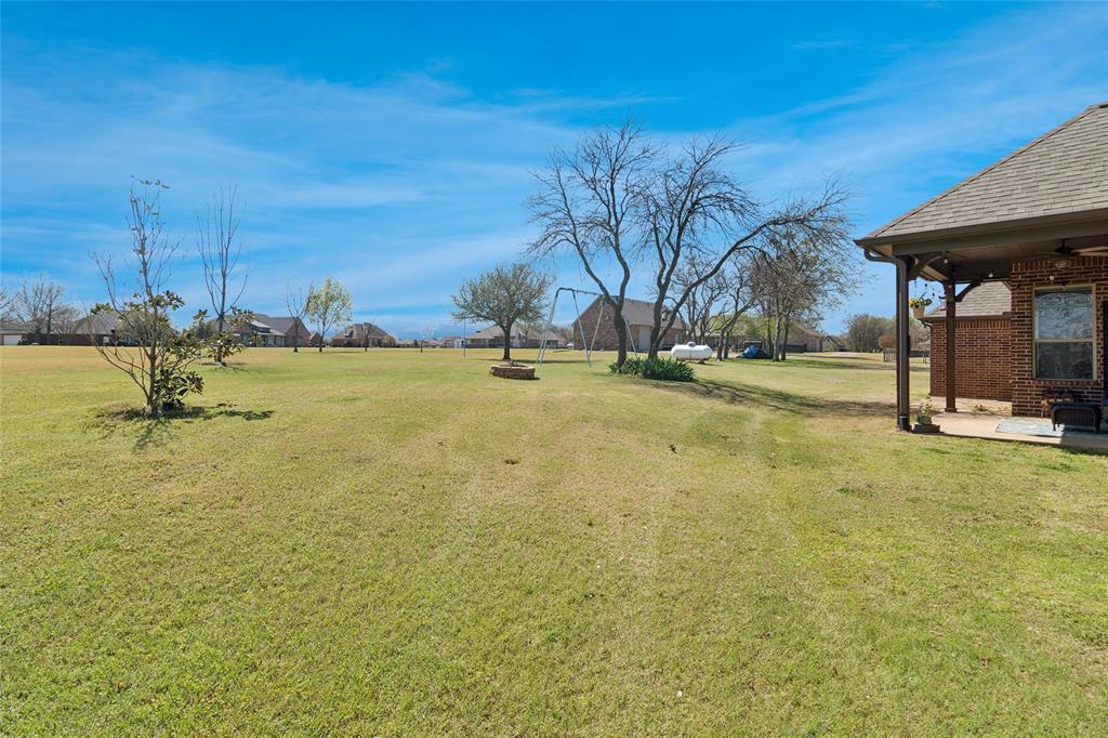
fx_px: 508
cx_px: 554
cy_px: 369
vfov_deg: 72.0
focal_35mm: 16
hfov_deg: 95.0
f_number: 9
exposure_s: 1/160
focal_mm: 11
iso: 100
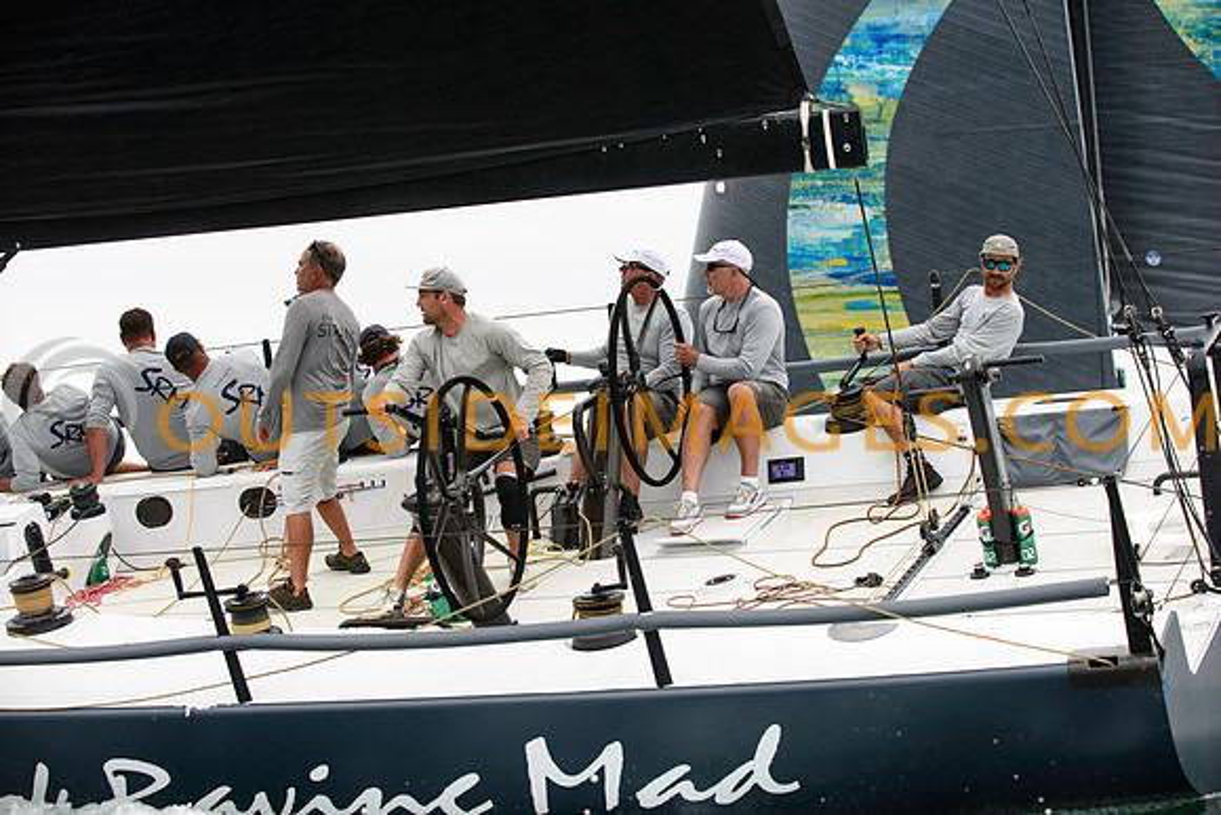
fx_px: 2714
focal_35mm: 80
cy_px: 408
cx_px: 610
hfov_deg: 25.4
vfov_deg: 17.1
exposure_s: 1/1000
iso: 400
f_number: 5
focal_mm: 80
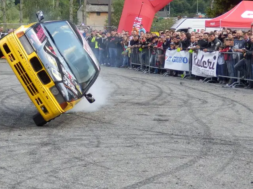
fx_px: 899
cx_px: 64
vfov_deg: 12.0
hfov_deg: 15.9
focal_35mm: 123
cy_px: 93
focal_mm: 11.9
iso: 250
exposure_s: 1/100
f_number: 4.4
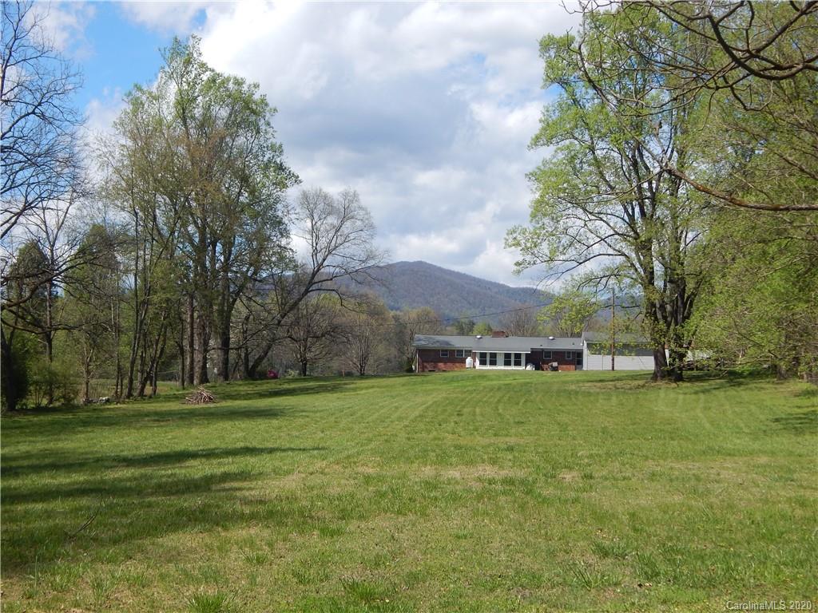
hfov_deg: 39.7
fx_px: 1134
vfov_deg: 30.3
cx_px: 409
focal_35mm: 48
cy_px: 306
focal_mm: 8.6
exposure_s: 1/1250
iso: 125
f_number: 3.7
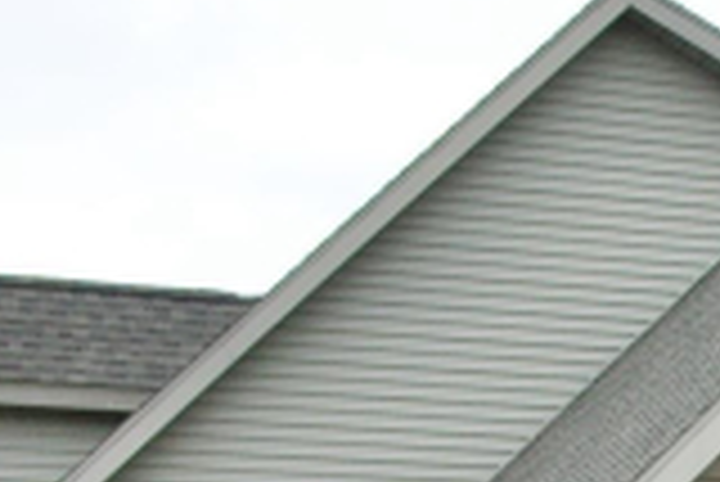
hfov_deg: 12.3
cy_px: 829
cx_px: 1152
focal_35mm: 157
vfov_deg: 8.5
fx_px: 3143
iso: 50
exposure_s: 1/432
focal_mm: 6
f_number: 3.7
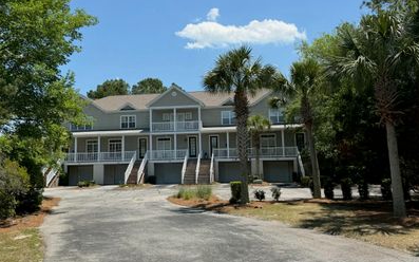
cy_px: 128
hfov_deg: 59.5
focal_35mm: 32
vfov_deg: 39.4
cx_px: 189
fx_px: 365
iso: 80
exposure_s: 1/3759
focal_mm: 6.76
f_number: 1.78
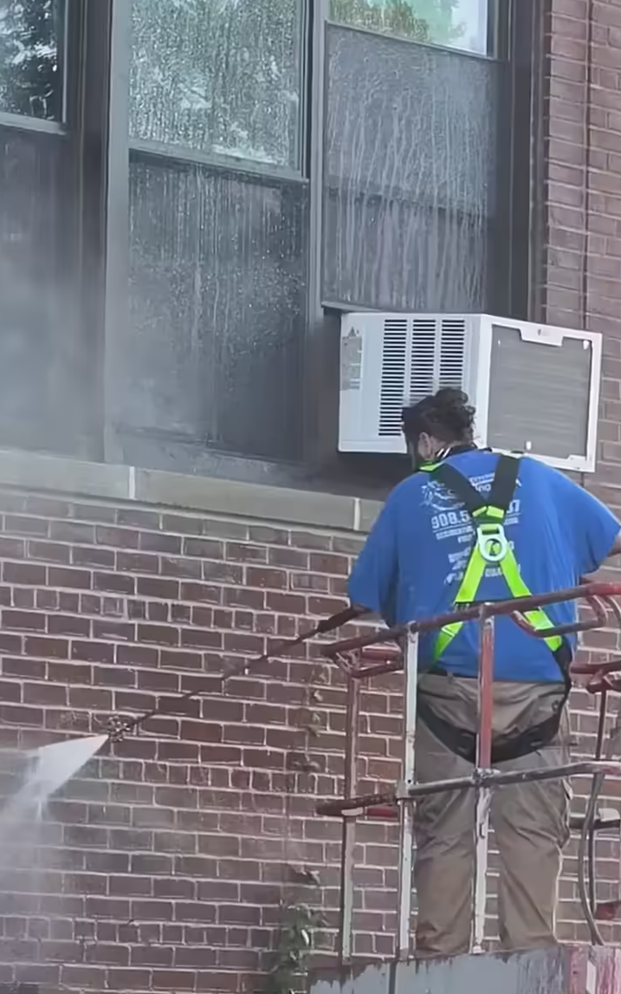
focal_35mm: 255
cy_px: 835
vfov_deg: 8.2
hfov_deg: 5.1
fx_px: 6904
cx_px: -42
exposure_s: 1/139
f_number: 2.4
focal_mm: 7.9
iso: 50
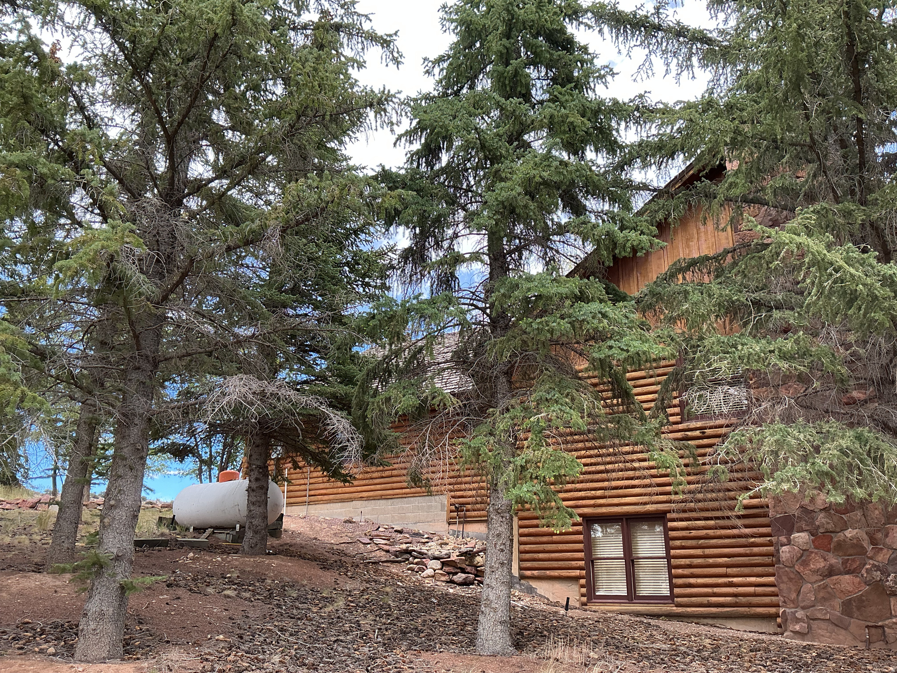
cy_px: 336
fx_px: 751
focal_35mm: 29
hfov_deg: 61.7
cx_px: 448
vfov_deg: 48.2
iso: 25
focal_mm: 3
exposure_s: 1/259
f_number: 1.8
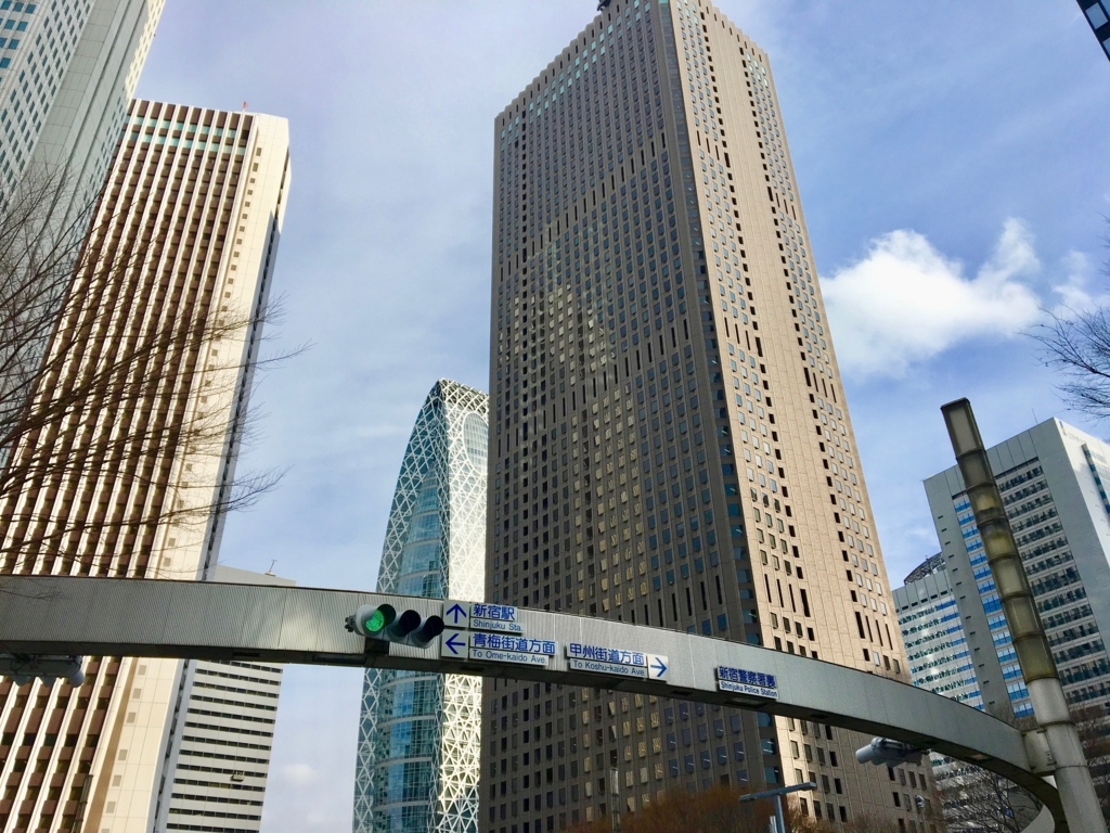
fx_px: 930
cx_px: 555
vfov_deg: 48.2
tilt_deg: +33.1
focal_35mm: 29
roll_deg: +1.0
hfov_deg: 61.7
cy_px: 416
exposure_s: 1/2024
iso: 25
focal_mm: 4.15
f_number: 2.2
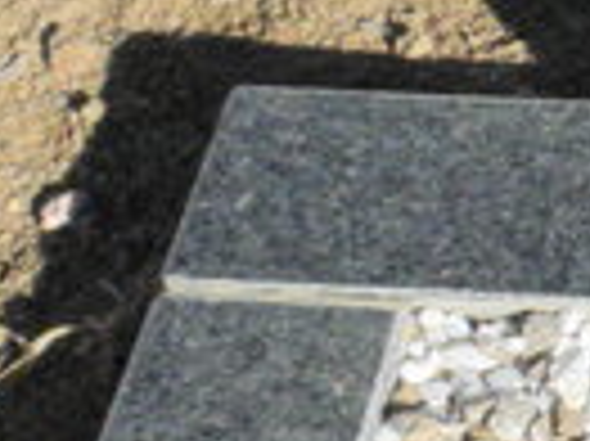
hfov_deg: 9.6
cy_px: 288
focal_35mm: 159
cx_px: 1770
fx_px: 2708
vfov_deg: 9.3
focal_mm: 4.6
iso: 200
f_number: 6.3
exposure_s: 1/1250
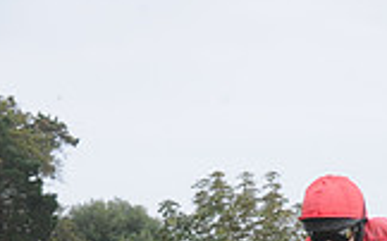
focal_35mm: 372
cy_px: 408
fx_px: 3921
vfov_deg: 3.5
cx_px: 635
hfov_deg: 5.6
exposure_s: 1/640
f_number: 8
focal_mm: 102
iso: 2000
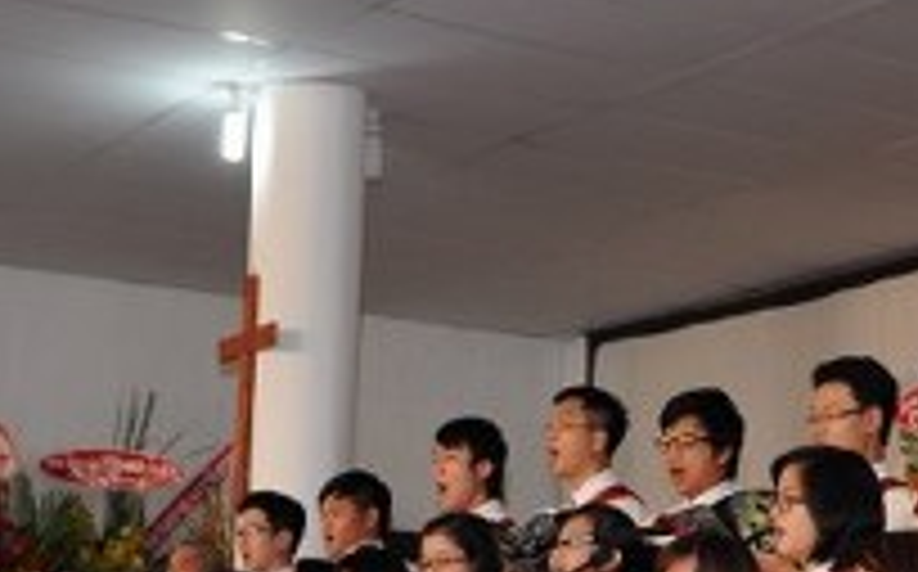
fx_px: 3149
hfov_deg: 16.5
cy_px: 486
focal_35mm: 126
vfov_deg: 10.3
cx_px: 698
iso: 400
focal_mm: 28
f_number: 5.6
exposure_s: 1/60
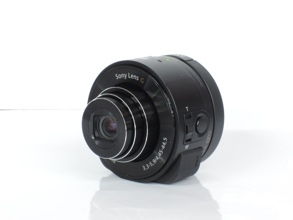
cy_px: 110
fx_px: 1016
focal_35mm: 120
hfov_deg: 16.4
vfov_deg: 12.3
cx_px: 146
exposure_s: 1/15
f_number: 8
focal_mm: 25.5
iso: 800
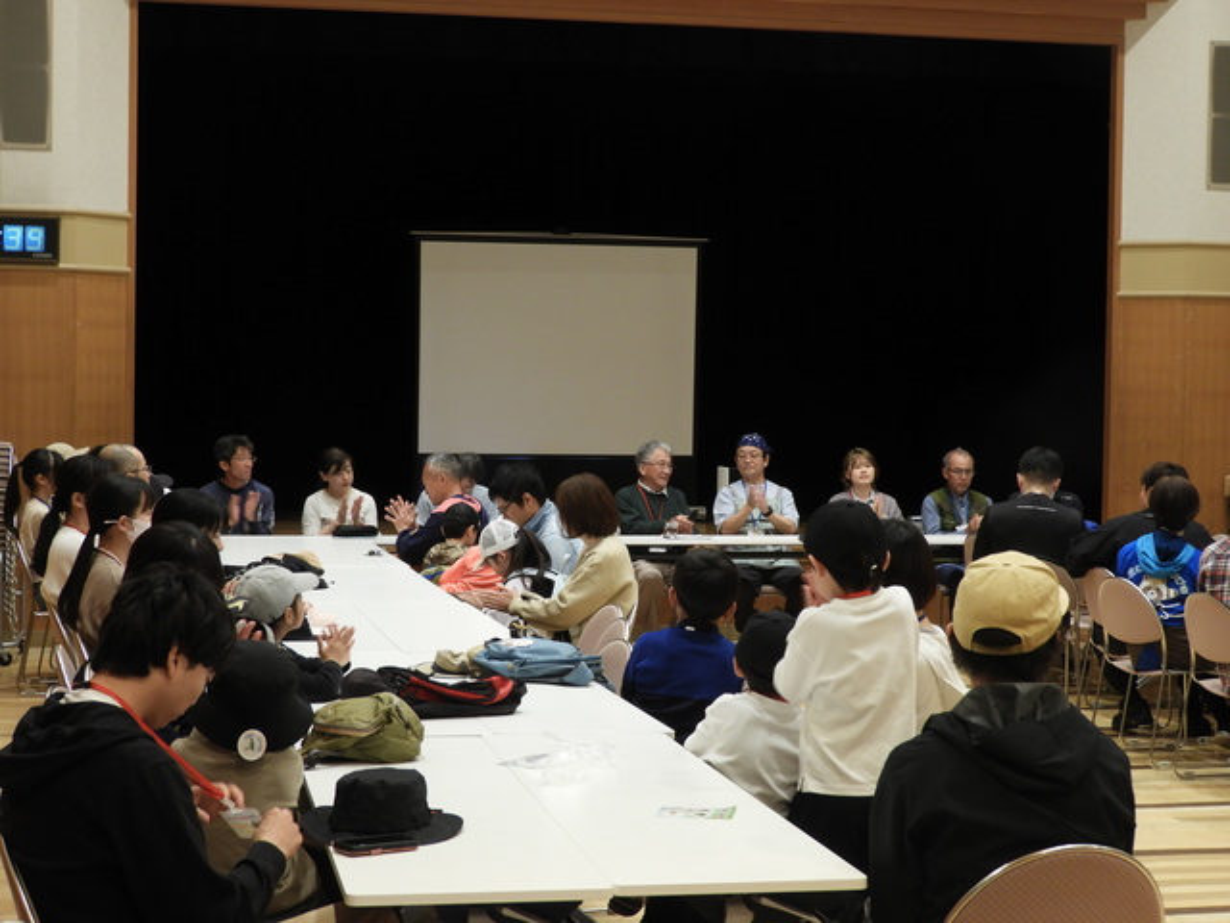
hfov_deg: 27.8
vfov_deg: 21.0
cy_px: 462
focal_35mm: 70
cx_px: 615
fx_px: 2487
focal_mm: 12.5
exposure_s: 1/30
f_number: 4.5
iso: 200
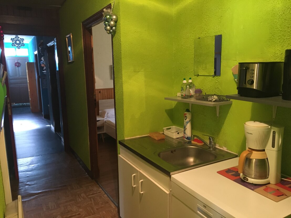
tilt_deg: -9.8
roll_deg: +0.7
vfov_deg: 48.2
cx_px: 146
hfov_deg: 61.7
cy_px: 109
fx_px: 244
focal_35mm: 29
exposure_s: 1/17
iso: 250
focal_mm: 4.15
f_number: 2.2
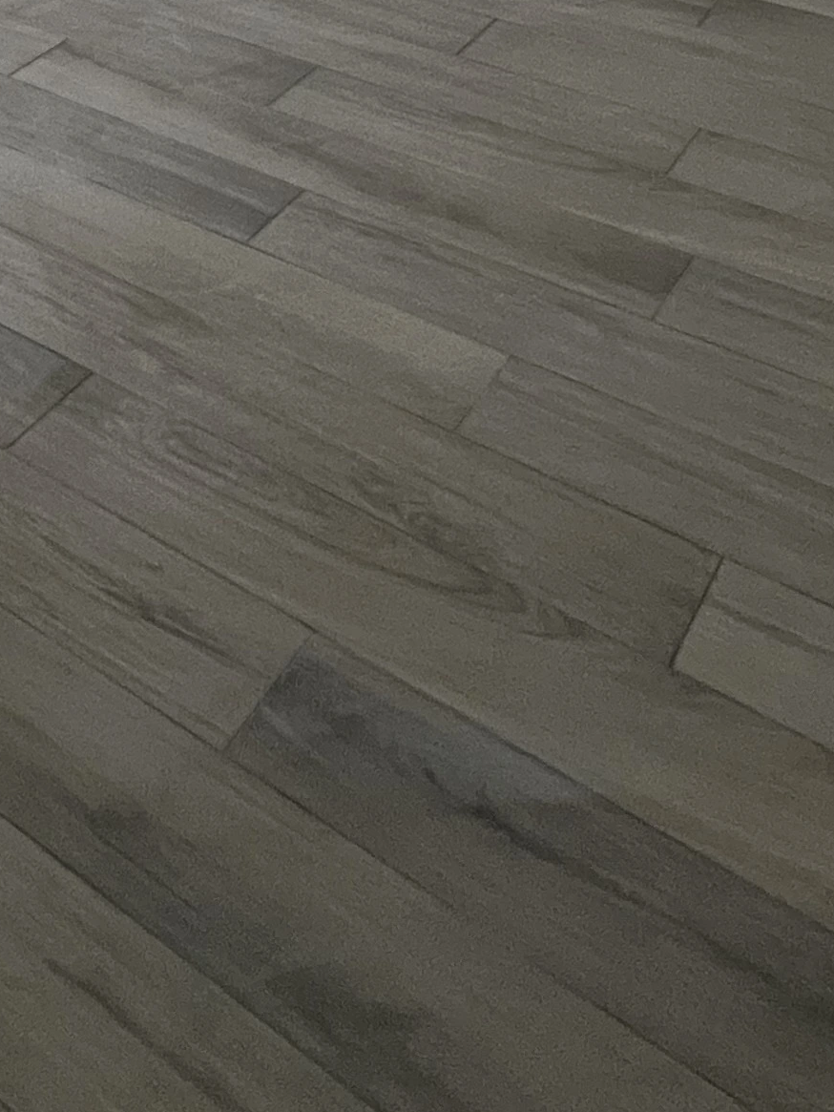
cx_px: -75
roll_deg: +2.6
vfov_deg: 32.6
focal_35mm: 45
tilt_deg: -14.4
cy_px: -302
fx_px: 1445
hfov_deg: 29.2
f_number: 1.8
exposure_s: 1/60
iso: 500
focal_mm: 1.57
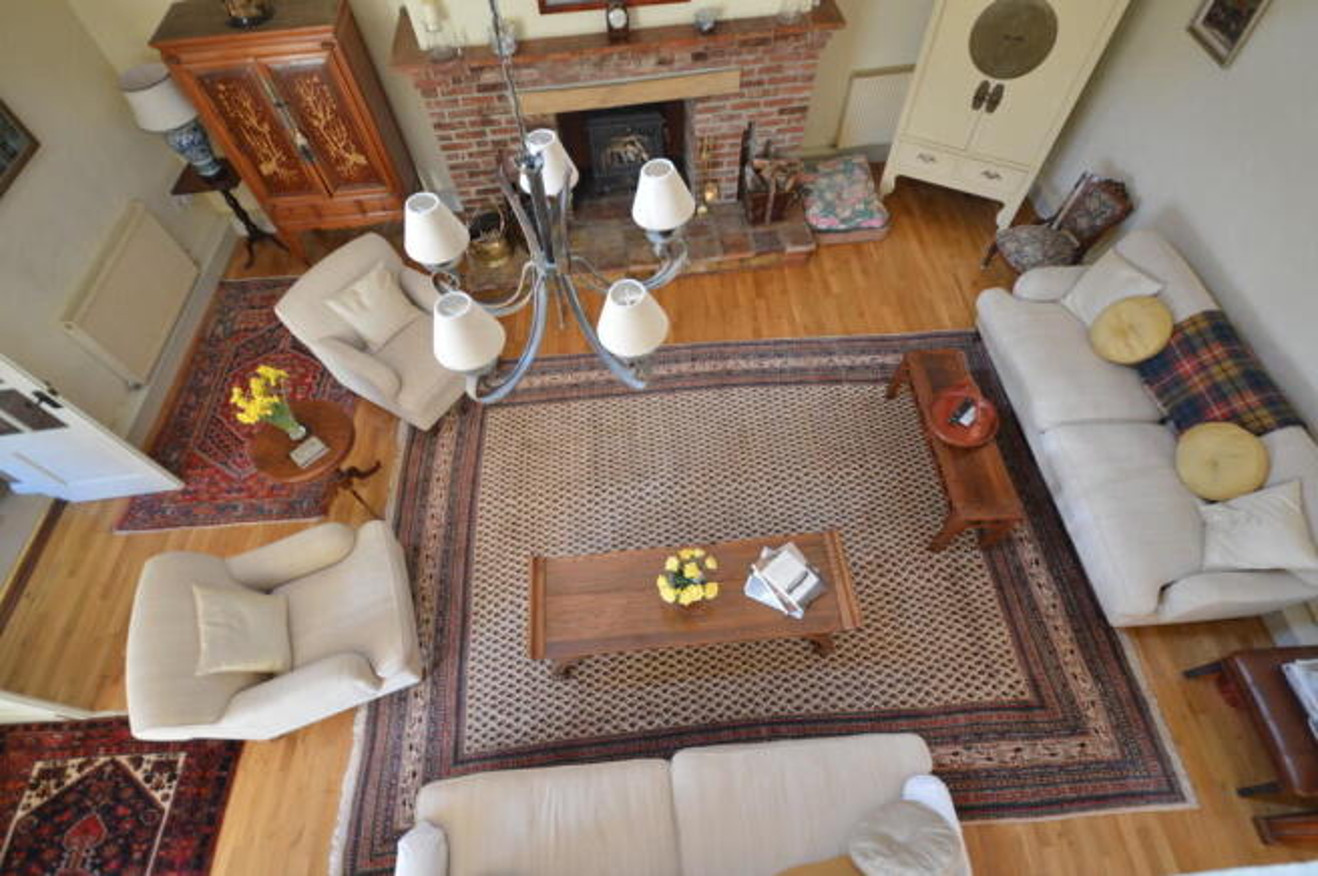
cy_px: 438
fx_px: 631
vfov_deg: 69.5
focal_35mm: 17
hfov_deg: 92.5
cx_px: 659
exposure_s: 1/5
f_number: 4.2
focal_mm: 11.5
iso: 100
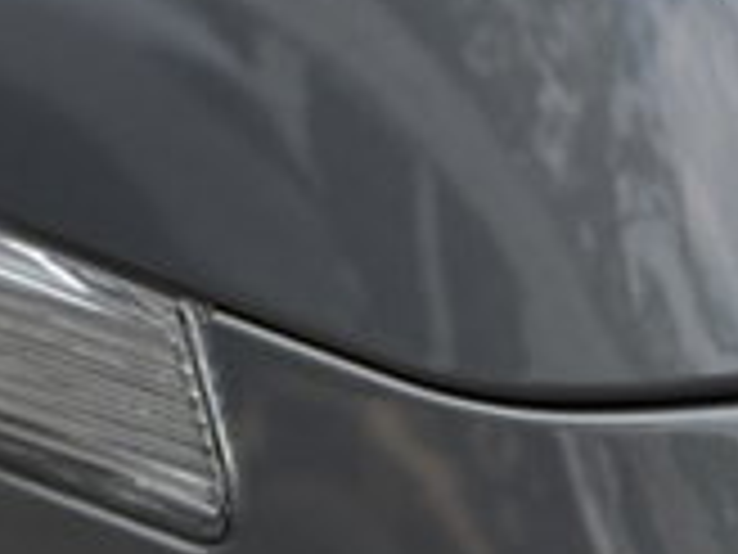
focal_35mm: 623
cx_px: 1935
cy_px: 473
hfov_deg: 3.1
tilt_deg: -15.5
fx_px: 13282
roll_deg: -2.1
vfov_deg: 2.4
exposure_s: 1/370
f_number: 2.8
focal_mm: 16.89
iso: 50
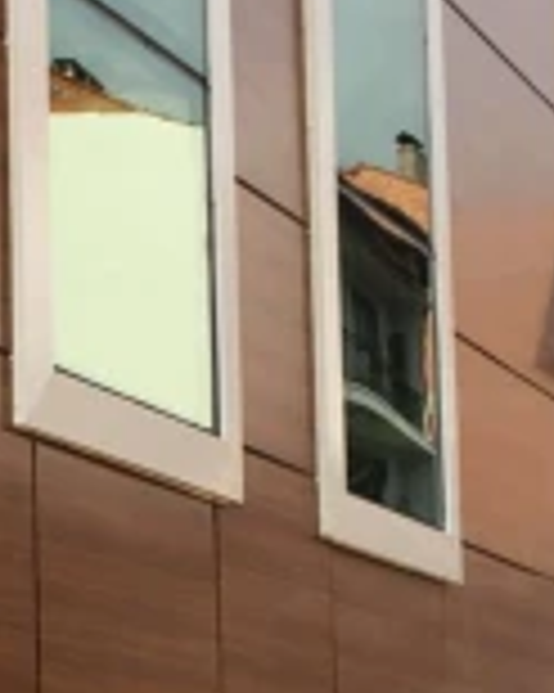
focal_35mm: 141
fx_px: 2893
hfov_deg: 10.7
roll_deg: +0.7
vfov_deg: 13.6
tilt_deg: +9.4
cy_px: 603
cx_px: -131
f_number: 2.2
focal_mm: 4.15
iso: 25
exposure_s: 1/657
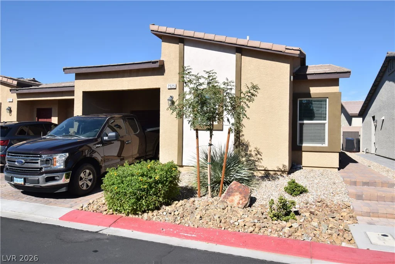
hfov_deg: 67.4
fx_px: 296
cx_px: 198
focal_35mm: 27
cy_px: 132
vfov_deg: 47.9
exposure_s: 1/160
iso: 100
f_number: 10
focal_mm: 18
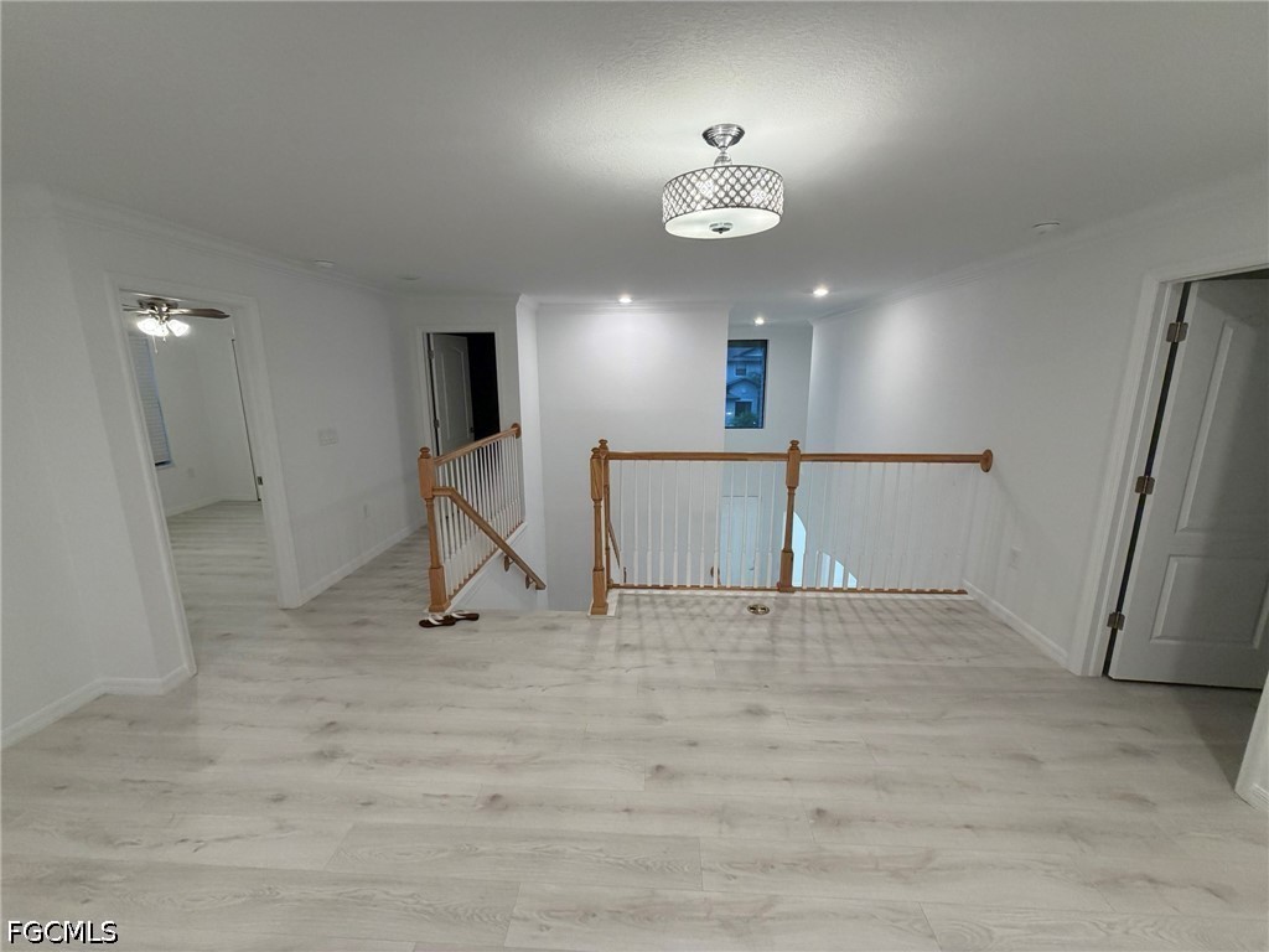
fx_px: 513
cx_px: 634
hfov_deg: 102.1
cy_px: 476
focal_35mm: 14
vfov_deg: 85.7
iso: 250
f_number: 2.2
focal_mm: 2.22
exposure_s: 1/120
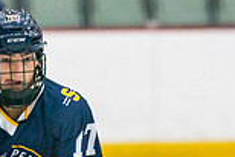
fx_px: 7043
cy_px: 261
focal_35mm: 1078
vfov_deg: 1.3
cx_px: 114
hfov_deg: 1.9
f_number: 2.8
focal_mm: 200
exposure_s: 1/1250
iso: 3200
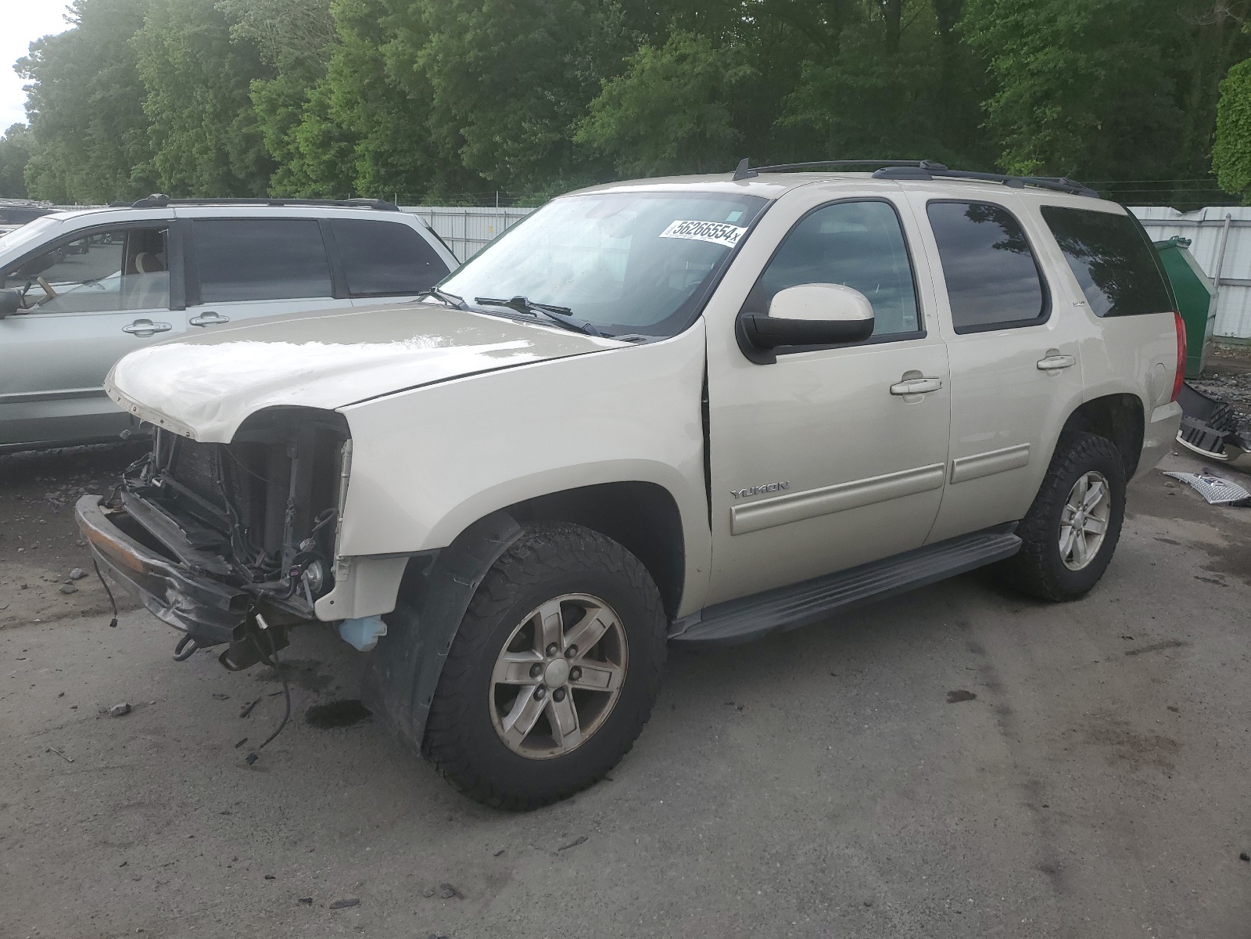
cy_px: 470
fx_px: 940
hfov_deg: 67.3
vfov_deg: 53.1
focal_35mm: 26
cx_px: 626
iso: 50
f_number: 1.5
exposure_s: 1/1250
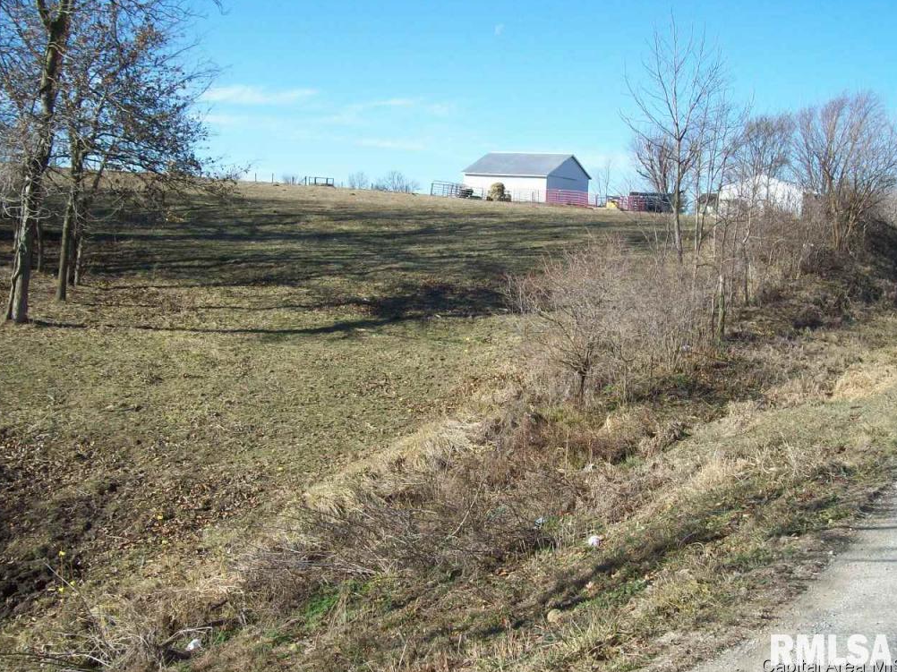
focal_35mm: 46
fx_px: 1192
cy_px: 336
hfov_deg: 41.2
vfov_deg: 31.5
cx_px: 448
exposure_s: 1/283
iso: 80
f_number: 5.4
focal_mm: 7.6
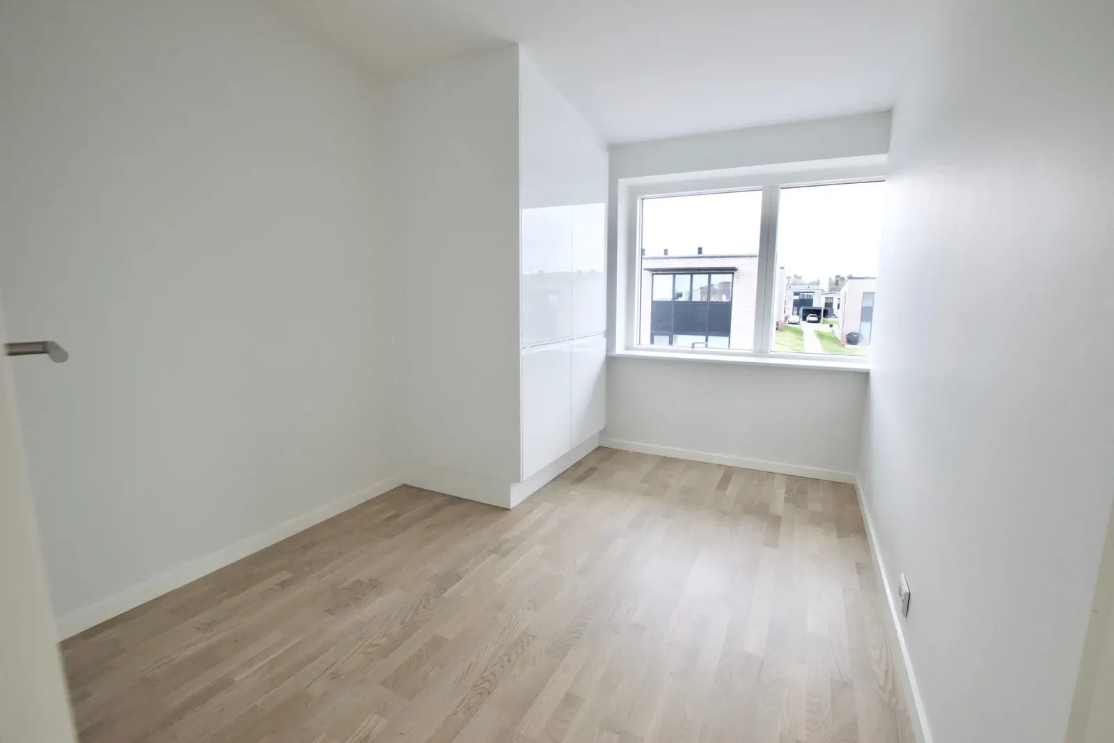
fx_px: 464
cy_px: 372
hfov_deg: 100.4
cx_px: 557
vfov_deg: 77.3
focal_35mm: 15
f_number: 8
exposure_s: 1/60
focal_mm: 10
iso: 800
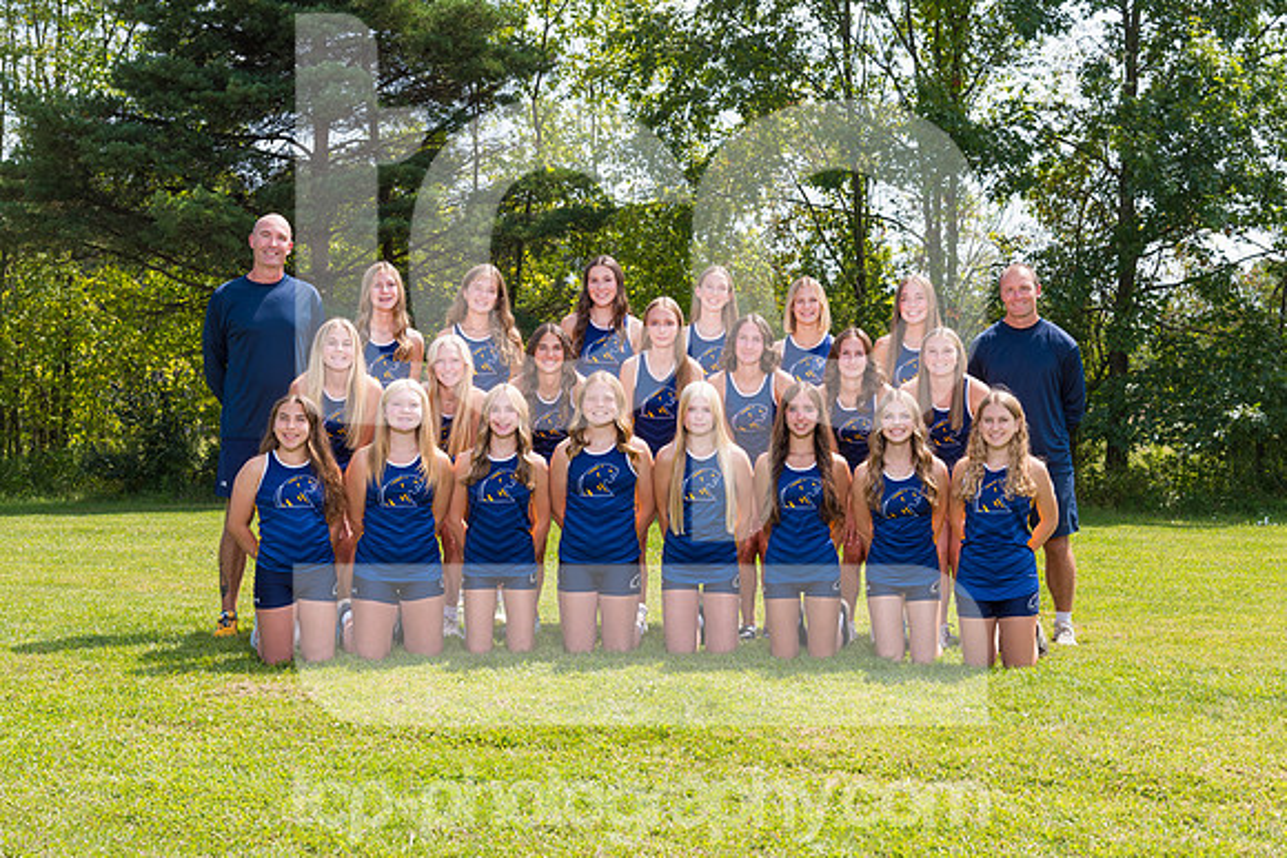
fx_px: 2151
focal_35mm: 60
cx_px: 650
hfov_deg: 33.3
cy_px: 404
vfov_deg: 22.6
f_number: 7.1
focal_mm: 52
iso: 200
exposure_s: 1/250
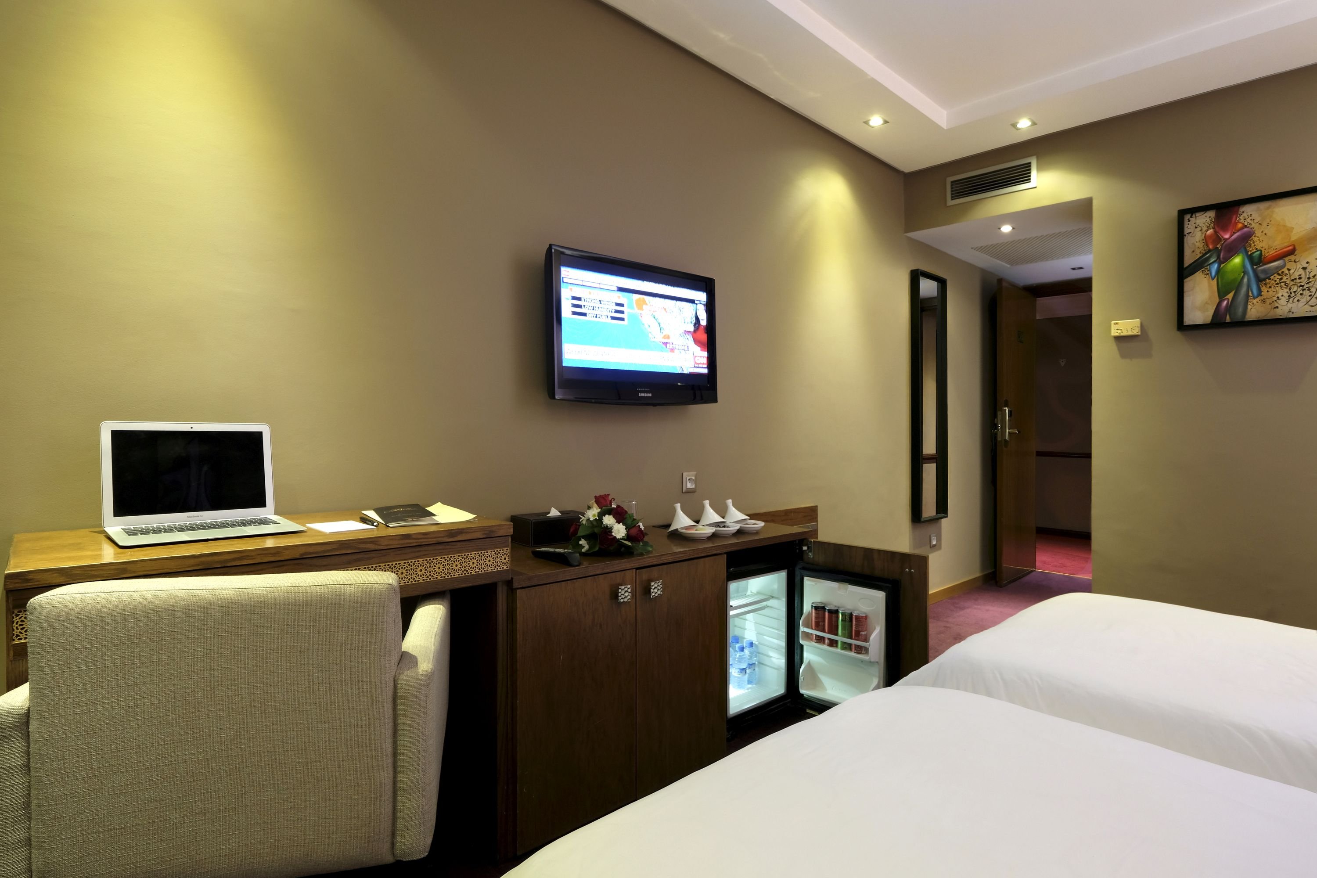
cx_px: 658
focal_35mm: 17
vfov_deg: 70.4
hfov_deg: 93.3
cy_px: 439
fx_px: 622
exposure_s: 1
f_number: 7.1
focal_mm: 11.5
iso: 200
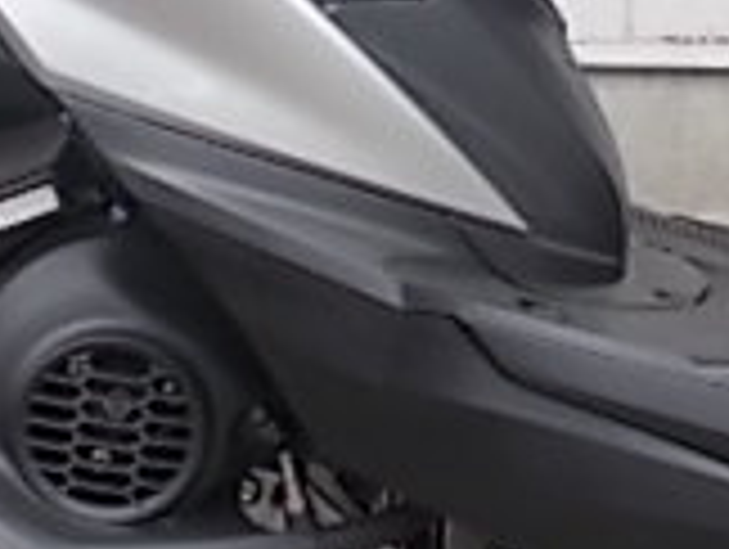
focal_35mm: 154
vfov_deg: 9.5
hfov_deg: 12.8
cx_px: 490
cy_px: -184
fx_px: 3248
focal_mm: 6.9
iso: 80
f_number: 3.9
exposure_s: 1/200
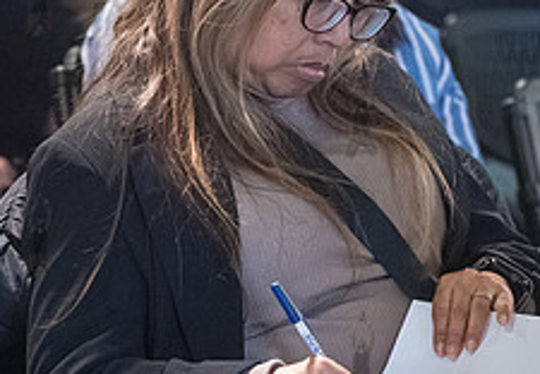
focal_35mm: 323
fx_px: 4905
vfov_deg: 4.4
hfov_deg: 6.3
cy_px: 69
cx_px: 328
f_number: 3.5
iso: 4000
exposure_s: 1/250
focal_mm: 112
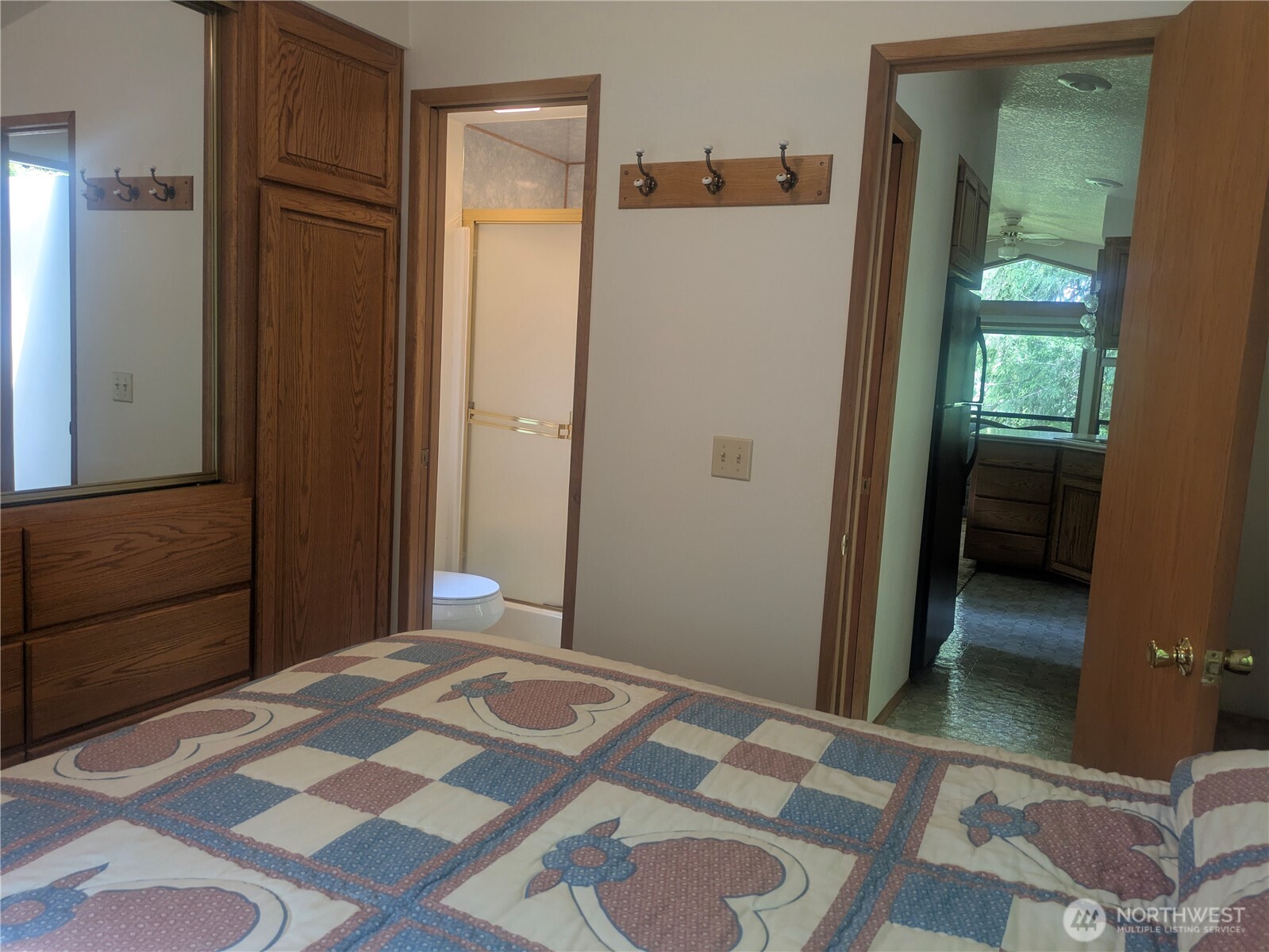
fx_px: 917
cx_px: 634
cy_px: 476
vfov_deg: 54.9
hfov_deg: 69.4
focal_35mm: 25
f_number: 1.89
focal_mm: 5.43
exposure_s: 1/120
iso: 141
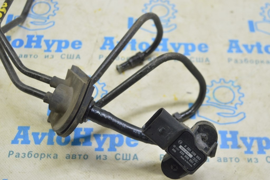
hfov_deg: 35.1
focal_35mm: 57
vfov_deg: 23.7
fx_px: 427
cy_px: 90
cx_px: 135
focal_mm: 38
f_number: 5.6
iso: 400
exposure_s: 1/20
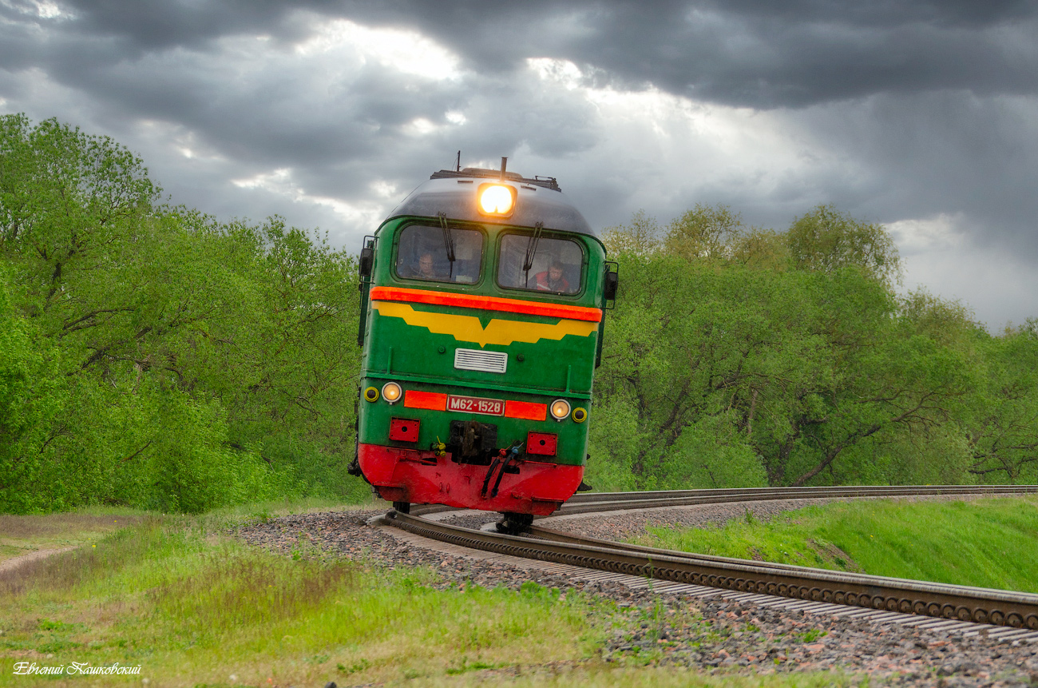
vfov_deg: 5.9
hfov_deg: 8.9
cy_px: 344
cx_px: 519
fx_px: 6690
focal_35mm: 232
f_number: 7.1
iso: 250
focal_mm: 155
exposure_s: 1/500
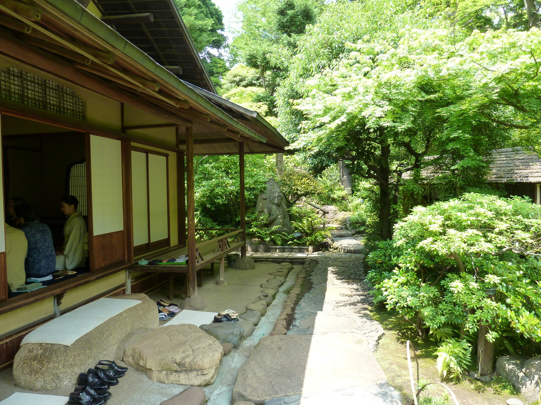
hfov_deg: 69.4
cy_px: 202
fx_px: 391
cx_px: 270
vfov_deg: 54.9
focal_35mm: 25
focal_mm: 4.1
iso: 125
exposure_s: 1/100
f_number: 3.3
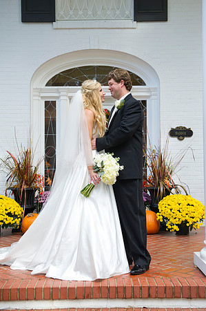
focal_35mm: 50
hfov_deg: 26.9
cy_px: 156
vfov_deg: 39.6
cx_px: 103
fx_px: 430
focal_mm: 50
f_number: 5
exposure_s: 1/200
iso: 400
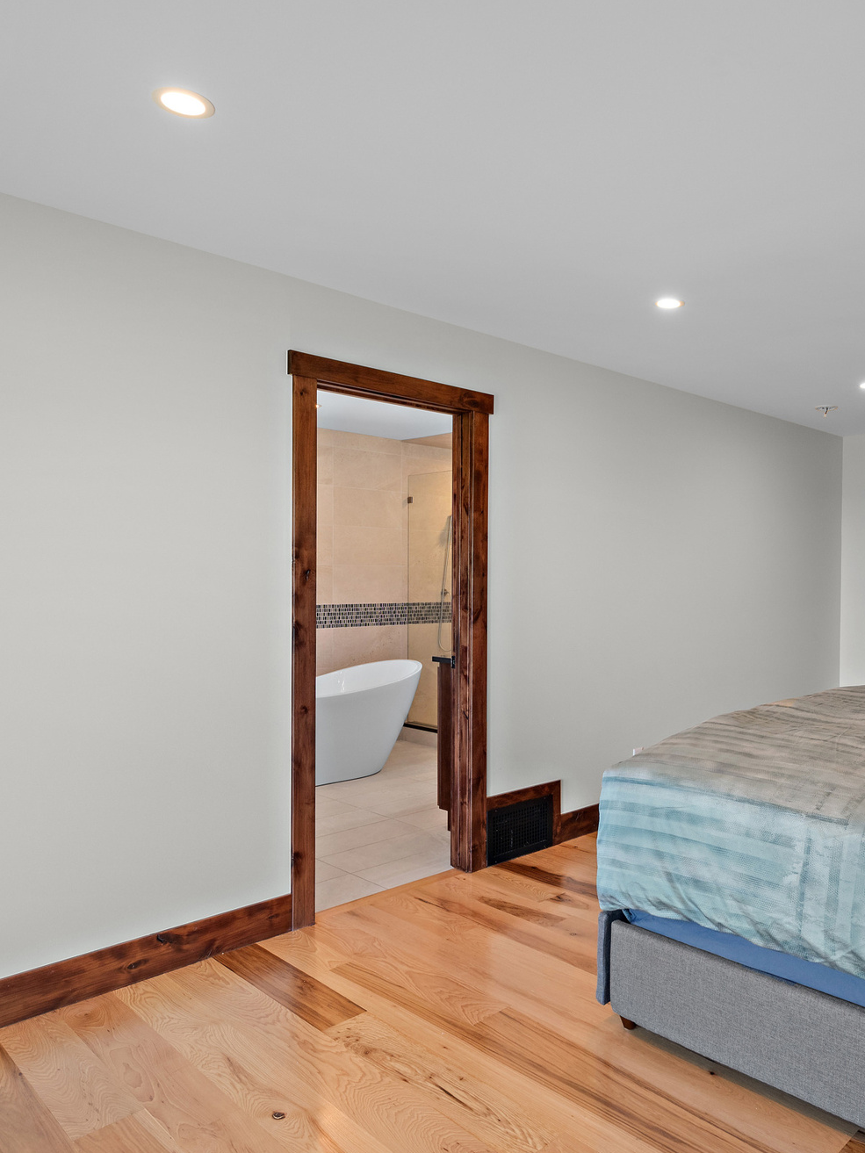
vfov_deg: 69.9
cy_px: 591
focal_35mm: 25
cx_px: 646
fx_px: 824
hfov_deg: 52.9
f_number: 8
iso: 500
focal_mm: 16.5
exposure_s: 1/6
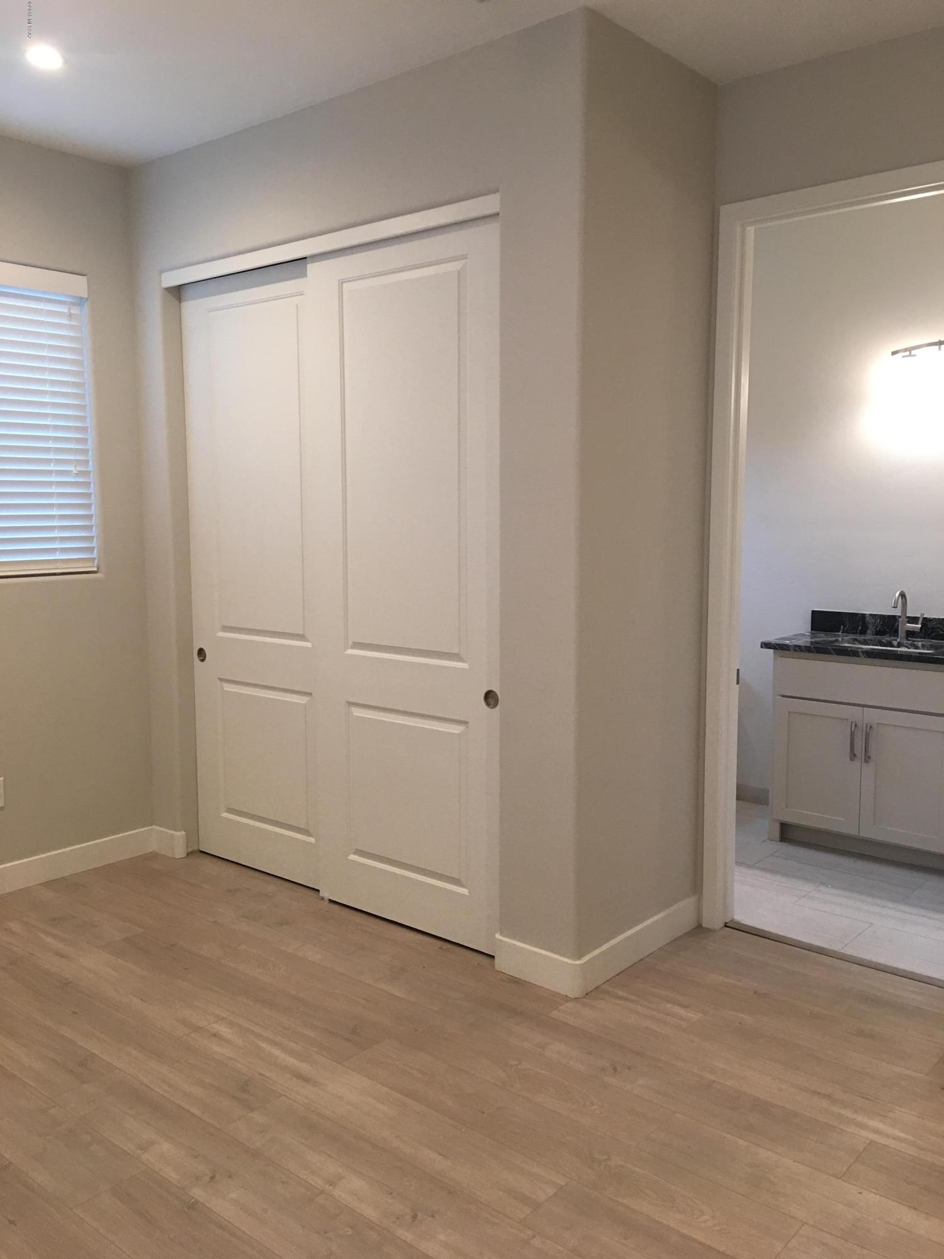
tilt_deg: -4.1
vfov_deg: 61.7
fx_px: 1054
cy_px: 630
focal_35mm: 29
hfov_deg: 48.2
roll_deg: +0.3
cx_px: 472
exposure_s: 1/17
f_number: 2.2
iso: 40
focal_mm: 4.15
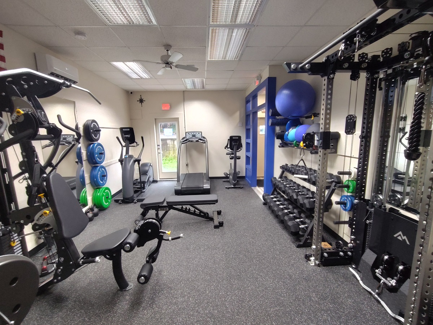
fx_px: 200
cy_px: 162
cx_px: 216
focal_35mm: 16
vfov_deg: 78.1
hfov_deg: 94.5
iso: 500
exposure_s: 1/30
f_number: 2.2
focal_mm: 1.66
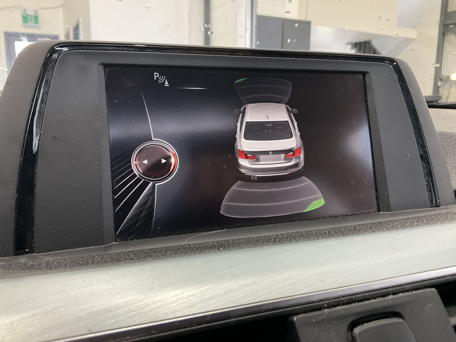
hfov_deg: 61.7
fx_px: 382
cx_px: 228
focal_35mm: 29
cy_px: 171
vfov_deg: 48.2
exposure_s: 1/53
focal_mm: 3
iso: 100
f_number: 1.8
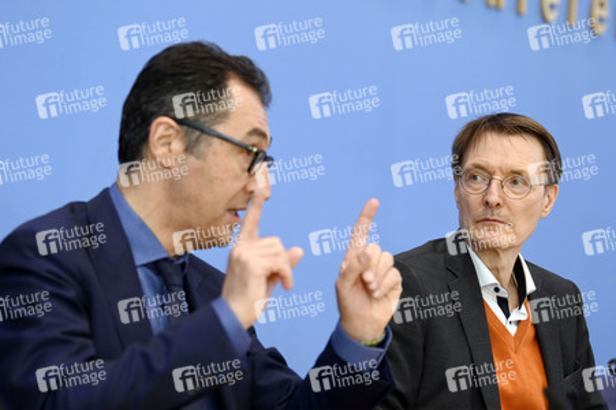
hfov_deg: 18.6
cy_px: 205
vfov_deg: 12.4
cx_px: 308
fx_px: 1881
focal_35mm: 110
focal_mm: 110
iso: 2000
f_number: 4
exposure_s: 1/1000
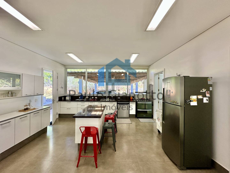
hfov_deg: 102.1
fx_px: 93
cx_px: 115
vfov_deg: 85.7
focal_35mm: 14
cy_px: 86
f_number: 2.2
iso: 100
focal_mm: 2.22
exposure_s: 1/120
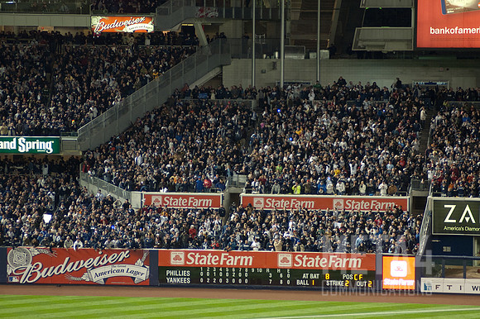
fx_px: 2239
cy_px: 160
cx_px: 240
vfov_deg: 8.2
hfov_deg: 12.2
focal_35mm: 168
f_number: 4.2
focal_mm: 112
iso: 640
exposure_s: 1/100
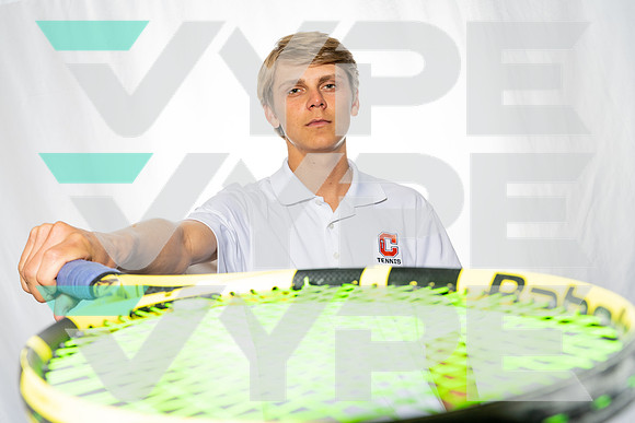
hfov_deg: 47.4
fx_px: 723
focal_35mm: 41
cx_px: 318
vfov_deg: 32.6
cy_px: 212
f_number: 8
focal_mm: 41
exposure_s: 1/250
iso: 100
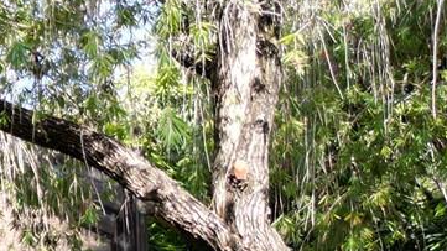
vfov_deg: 10.2
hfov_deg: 14.6
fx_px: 1375
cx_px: -498
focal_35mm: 116
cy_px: 331
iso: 100
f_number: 1.7
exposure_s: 1/640
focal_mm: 6.72
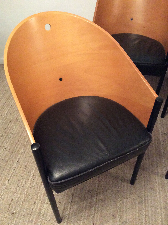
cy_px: 112
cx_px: 84
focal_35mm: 32
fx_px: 208
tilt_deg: -44.6
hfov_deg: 44.1
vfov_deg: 56.9
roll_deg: +2.6
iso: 400
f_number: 2.4
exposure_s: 1/17
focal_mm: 3.3
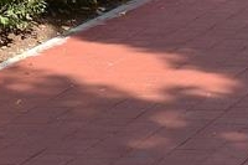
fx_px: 2815
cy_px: -133
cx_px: 325
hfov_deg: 5.0
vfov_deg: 3.3
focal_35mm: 409
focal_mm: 34
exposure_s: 1/320
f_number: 7.1
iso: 400
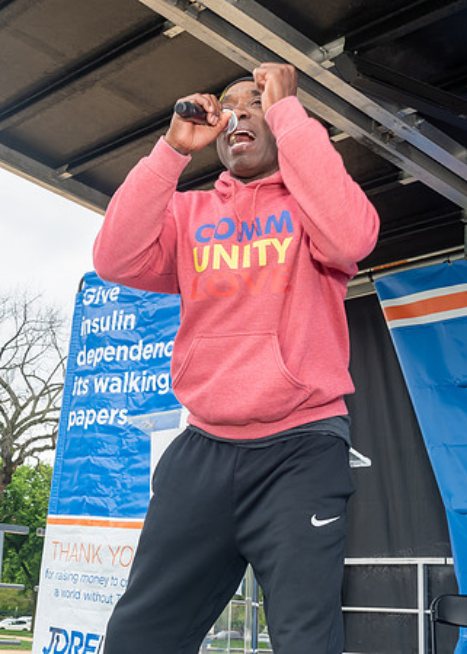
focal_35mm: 58
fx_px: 1083
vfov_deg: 33.6
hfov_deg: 24.1
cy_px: 308
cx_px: 133
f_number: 7.1
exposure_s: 1/250
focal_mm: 20
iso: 400
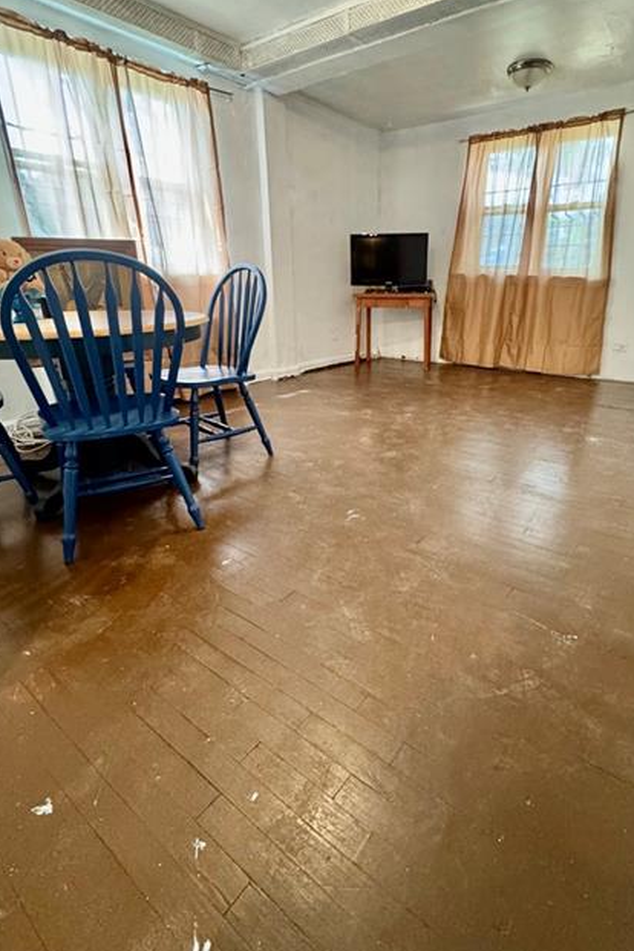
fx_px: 475
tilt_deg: -20.8
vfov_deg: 89.9
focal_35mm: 18
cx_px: 357
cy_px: 447
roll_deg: +0.6
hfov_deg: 67.1
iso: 640
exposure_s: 1/60
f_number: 2.2
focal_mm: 2.22
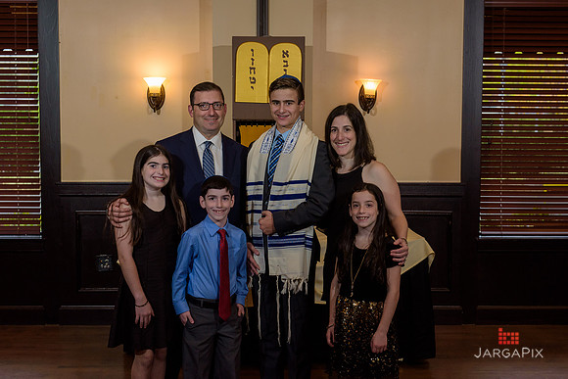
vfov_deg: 23.4
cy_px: 190
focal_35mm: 58
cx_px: 284
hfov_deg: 34.5
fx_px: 915
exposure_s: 1/125
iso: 1000
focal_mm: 58
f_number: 5
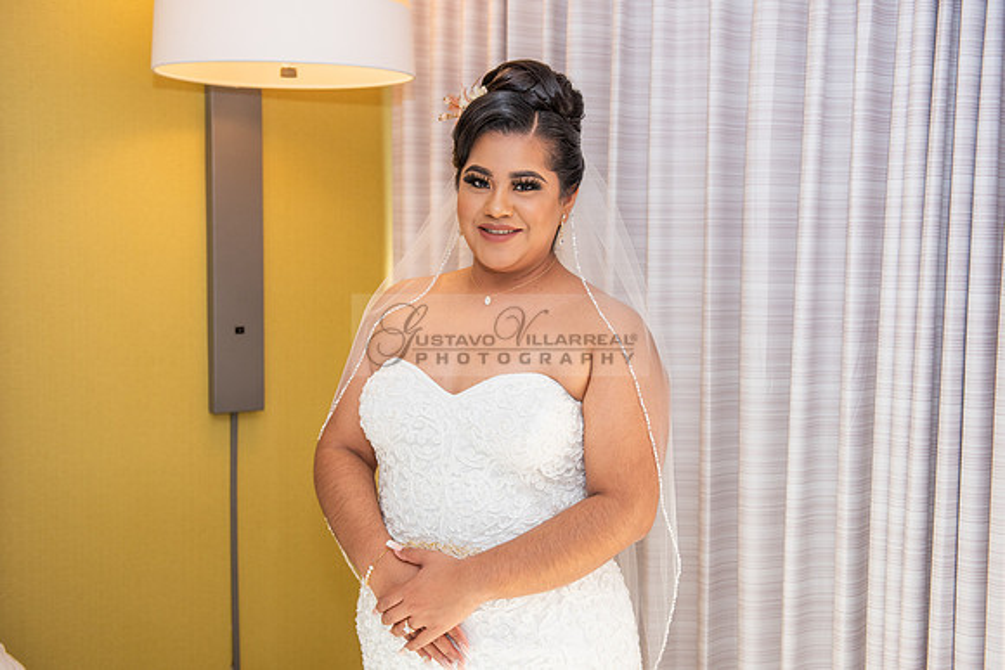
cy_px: 335
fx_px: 1308
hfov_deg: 42.0
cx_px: 502
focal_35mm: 47
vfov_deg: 28.7
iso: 320
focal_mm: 44
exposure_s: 1/250
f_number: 3.5
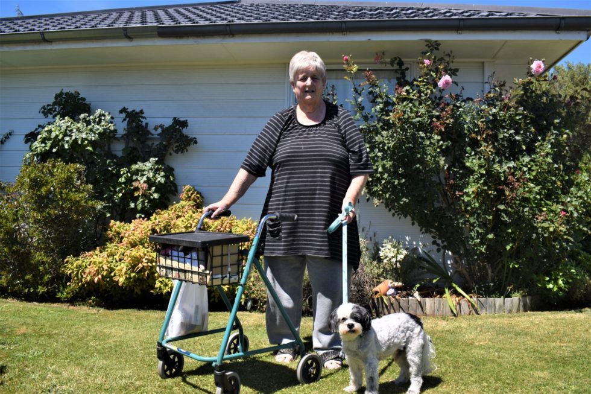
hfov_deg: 61.9
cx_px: 296
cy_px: 197
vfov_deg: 43.6
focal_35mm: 30
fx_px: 492
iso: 100
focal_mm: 20
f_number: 6.3
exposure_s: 1/640
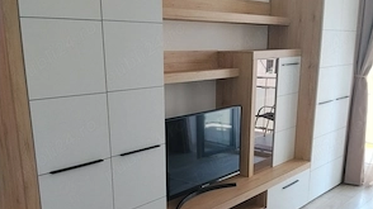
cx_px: 189
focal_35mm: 43
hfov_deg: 47.4
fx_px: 425
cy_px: 171
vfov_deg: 27.1
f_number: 1.8
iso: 200
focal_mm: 3.96
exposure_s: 1/100
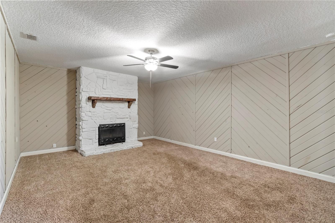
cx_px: 168
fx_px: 140
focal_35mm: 15
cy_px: 112
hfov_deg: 100.4
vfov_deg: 77.3
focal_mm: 10
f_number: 11
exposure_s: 5
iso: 200
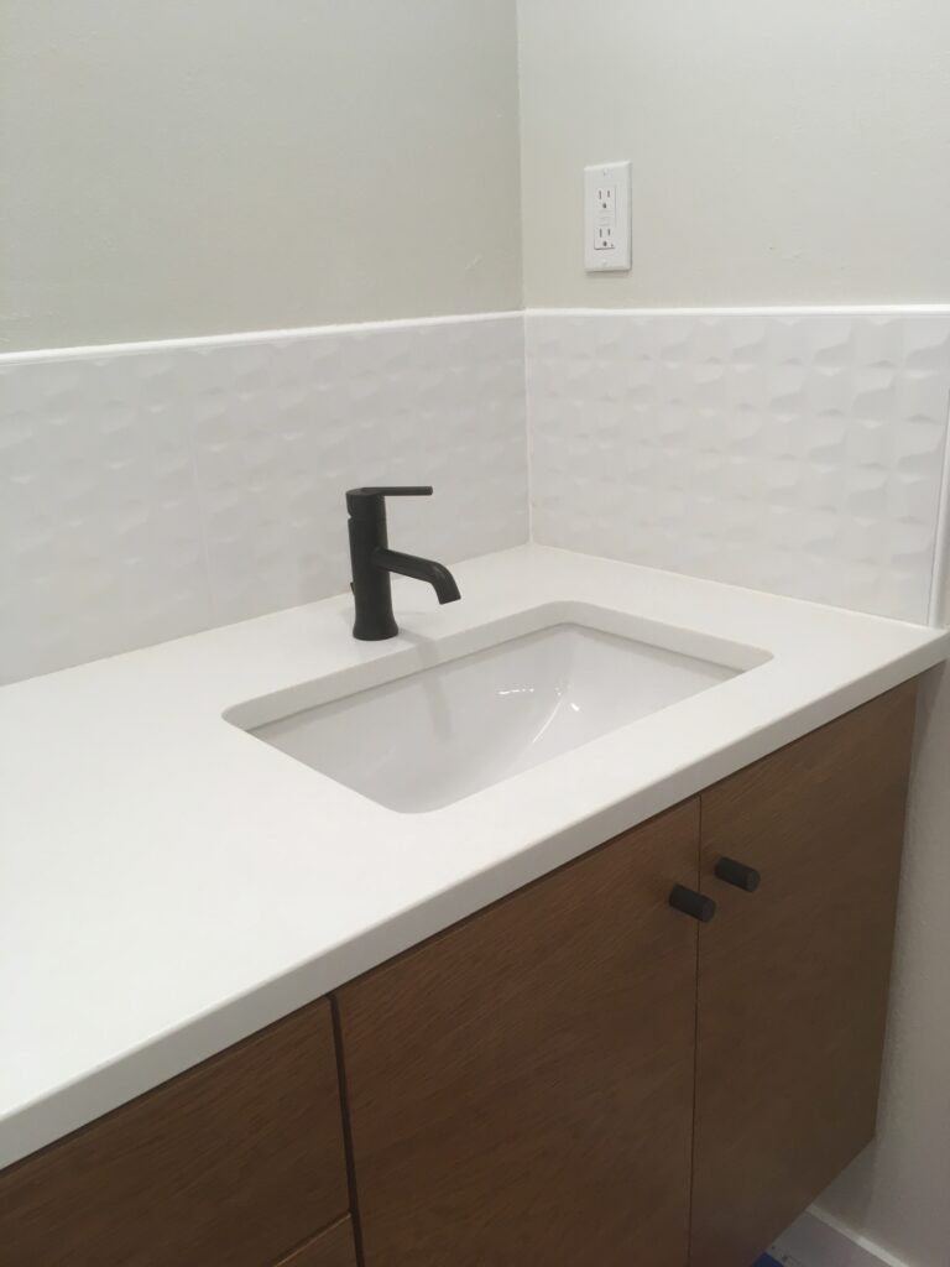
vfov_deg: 61.7
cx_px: 475
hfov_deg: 48.2
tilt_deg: -18.8
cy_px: 634
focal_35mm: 29
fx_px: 1061
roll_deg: +3.6
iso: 25
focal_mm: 4.15
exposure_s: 1/30
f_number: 2.2
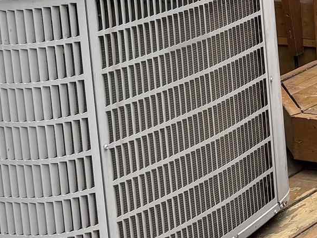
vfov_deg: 10.8
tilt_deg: -6.5
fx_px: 1227
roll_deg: +3.6
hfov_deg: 14.0
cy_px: -80
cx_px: 431
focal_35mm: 134
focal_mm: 5.96
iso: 64
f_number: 1.6
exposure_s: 1/468
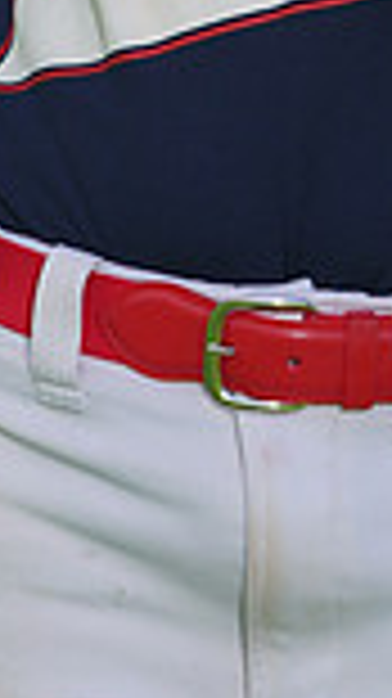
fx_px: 15844
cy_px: -567
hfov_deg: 1.4
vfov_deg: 2.5
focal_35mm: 856
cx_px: 241
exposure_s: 1/250
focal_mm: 218
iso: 200
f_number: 9
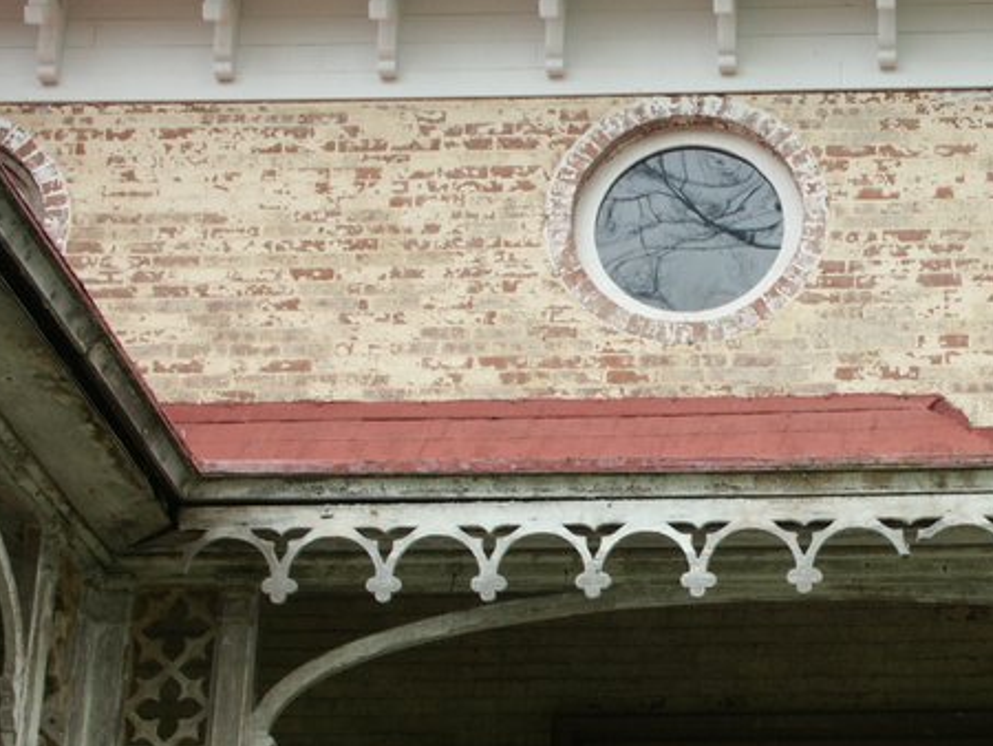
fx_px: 2755
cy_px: 547
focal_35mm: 96
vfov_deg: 15.4
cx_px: 863
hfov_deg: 20.1
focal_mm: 13.9
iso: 100
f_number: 5.6
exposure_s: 1/180
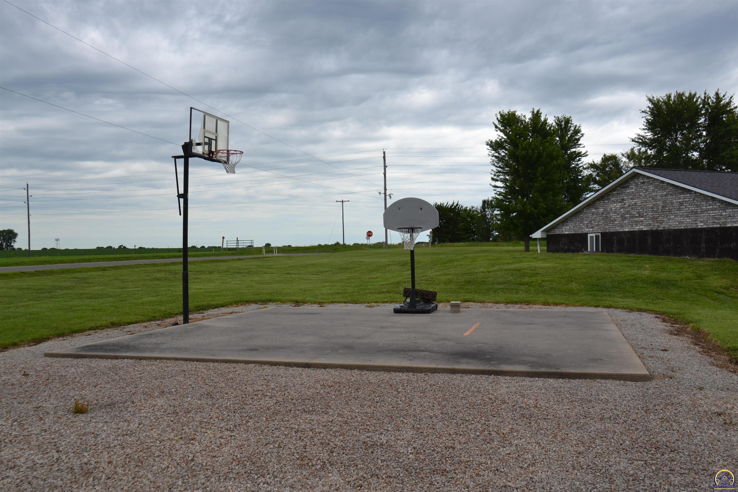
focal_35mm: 34
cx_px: 369
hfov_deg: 55.1
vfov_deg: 38.4
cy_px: 246
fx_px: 707
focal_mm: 23
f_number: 8
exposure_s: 1/250
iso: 100
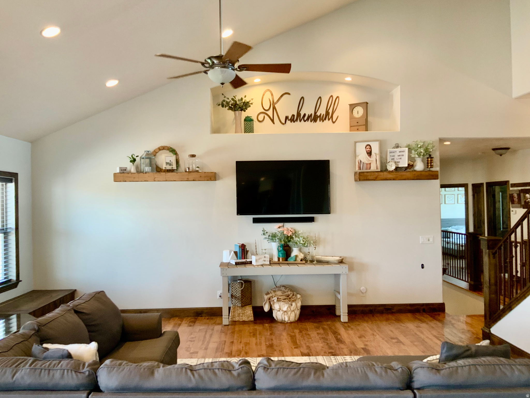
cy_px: 199
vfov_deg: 48.2
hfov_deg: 61.7
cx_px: 265
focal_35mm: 29
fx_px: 444
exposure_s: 1/60
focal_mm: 3
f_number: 1.8
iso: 100
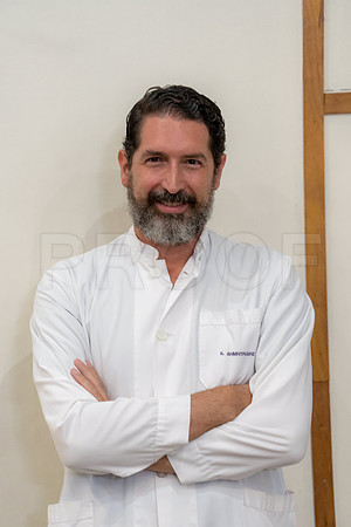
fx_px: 1799
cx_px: 176
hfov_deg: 11.1
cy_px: 264
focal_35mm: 123
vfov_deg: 16.7
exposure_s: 1/80
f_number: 4
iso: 5000
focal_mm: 123
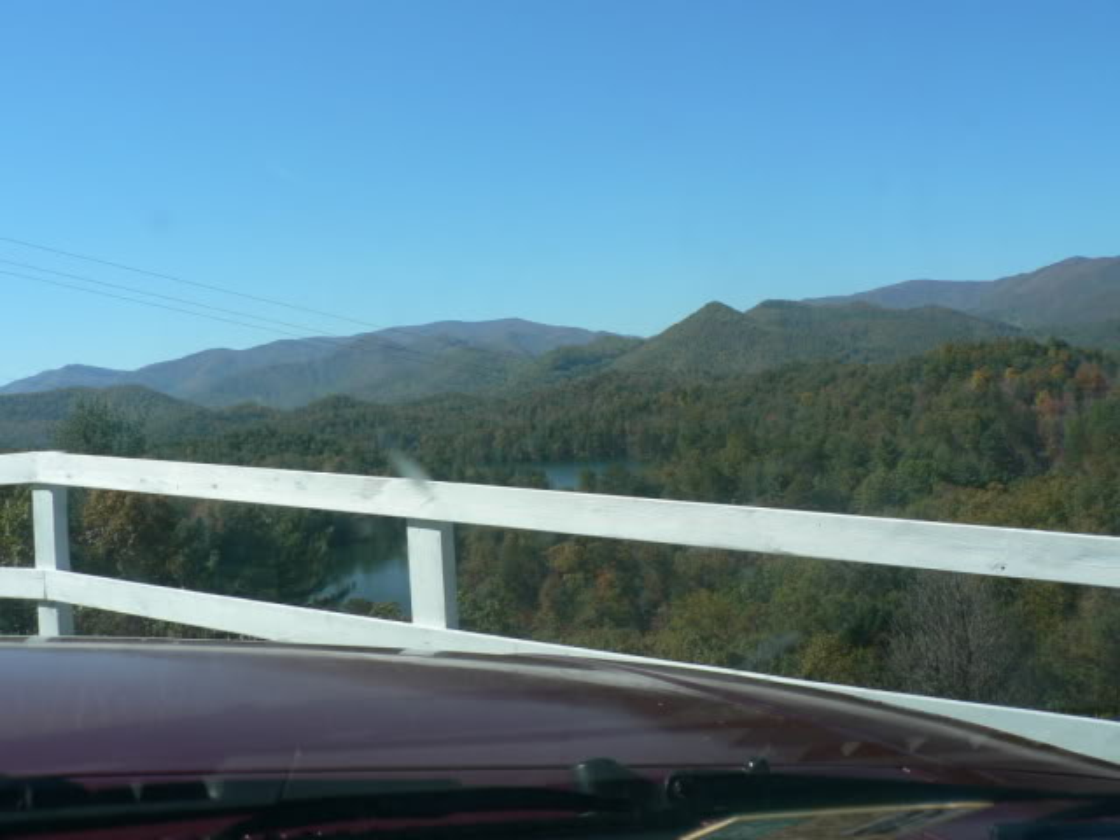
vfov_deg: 39.7
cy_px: 420
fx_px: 1165
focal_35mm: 36
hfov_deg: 51.4
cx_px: 560
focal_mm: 6
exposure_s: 1/400
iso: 80
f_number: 4.5
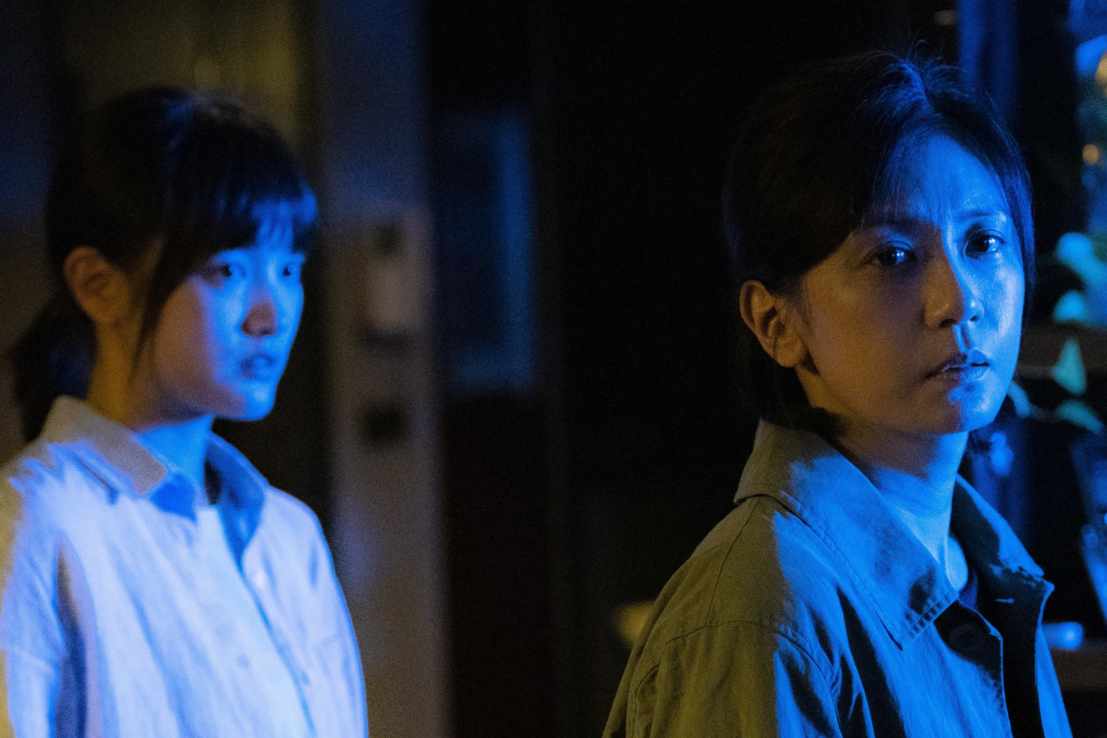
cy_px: 526
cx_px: 706
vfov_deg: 10.9
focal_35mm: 126
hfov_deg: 16.2
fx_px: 3874
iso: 6400
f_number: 2.2
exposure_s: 1/160
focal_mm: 50
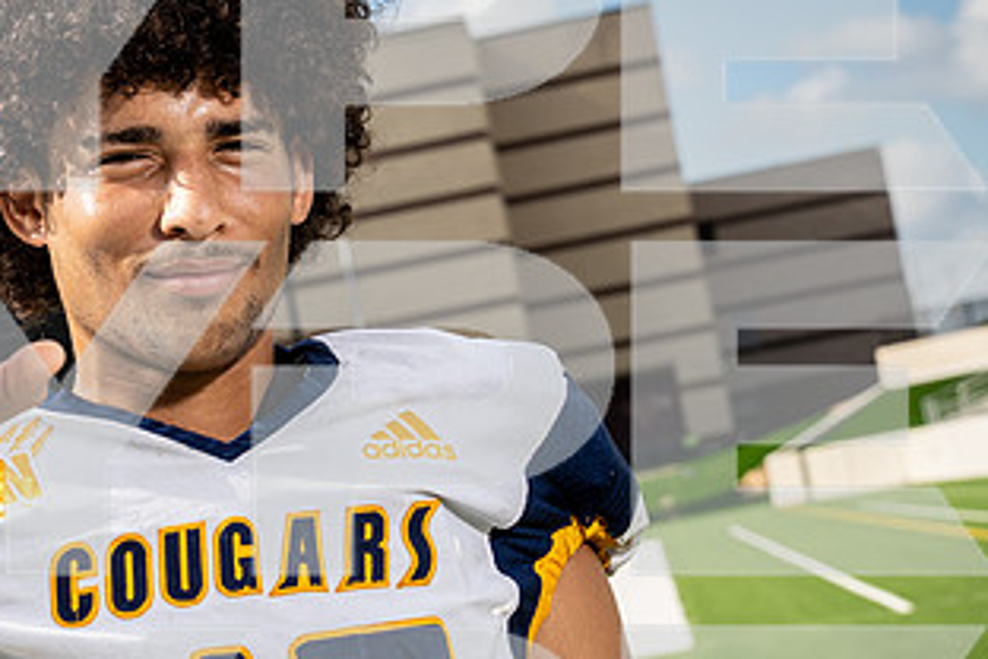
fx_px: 3266
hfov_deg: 17.1
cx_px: 190
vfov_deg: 11.5
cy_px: 410
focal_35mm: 119
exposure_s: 1/250
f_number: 8
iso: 125
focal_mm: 64
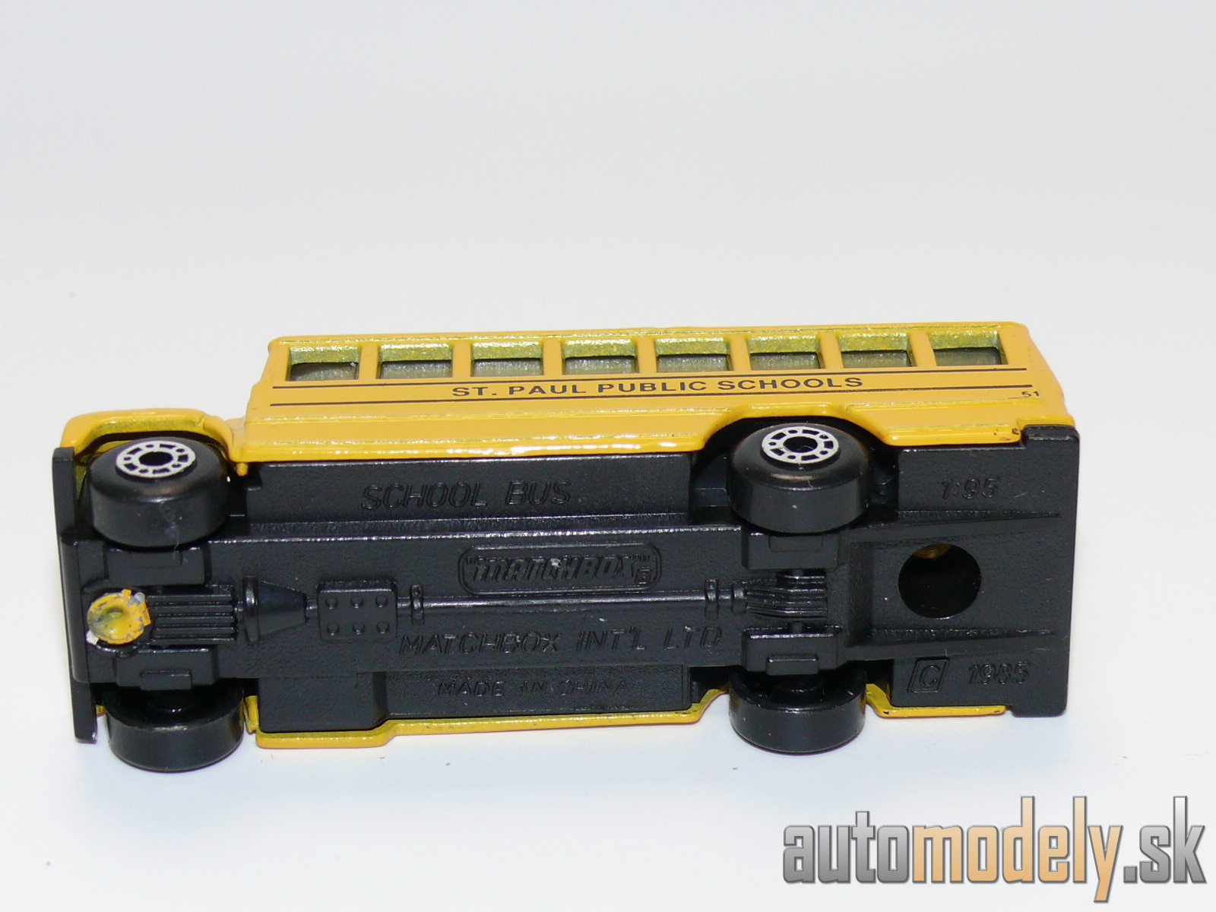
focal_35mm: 97
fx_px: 3407
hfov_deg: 20.2
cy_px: 456
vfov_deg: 15.2
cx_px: 608
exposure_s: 1/30
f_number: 4
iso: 100
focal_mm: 13.1
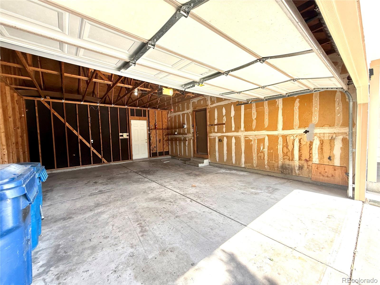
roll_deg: +1.4
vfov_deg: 85.7
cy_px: 142
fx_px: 154
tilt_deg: -2.7
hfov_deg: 102.1
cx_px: 190
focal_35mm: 14
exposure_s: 1/105
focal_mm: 2.22
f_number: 2.2
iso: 64
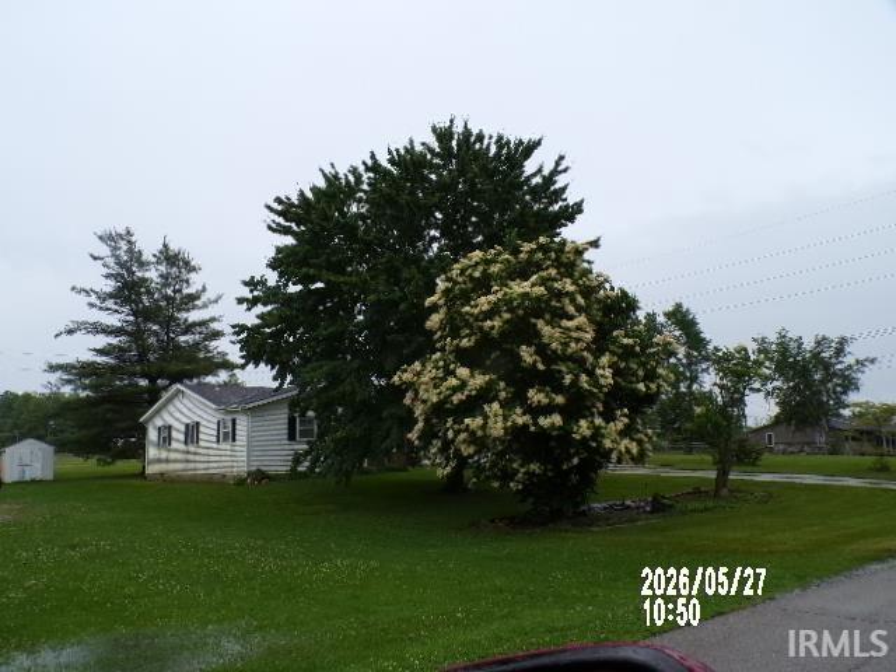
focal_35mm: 28
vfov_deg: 49.7
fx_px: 725
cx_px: 448
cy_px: 336
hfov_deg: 63.4
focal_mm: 5
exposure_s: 1/150
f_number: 4.6
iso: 100
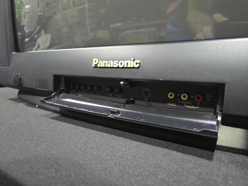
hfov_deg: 73.9
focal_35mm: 23
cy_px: 93
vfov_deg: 58.9
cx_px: 124
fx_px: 165
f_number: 1.7
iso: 1250
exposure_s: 1/30
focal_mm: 6.3
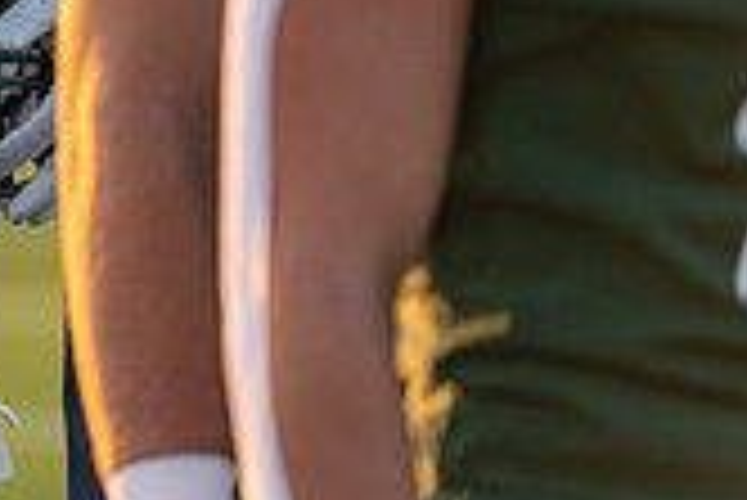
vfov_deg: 2.7
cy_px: -318
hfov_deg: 4.1
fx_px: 10467
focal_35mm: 504
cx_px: -531
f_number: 2.8
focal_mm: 144
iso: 160
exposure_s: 1/320
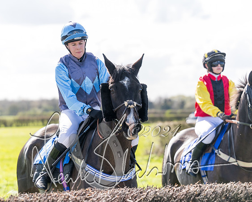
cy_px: 101
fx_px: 966
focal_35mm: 130
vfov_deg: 11.9
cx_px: 126
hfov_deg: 14.9
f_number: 4
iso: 400
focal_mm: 115
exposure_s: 1/2000
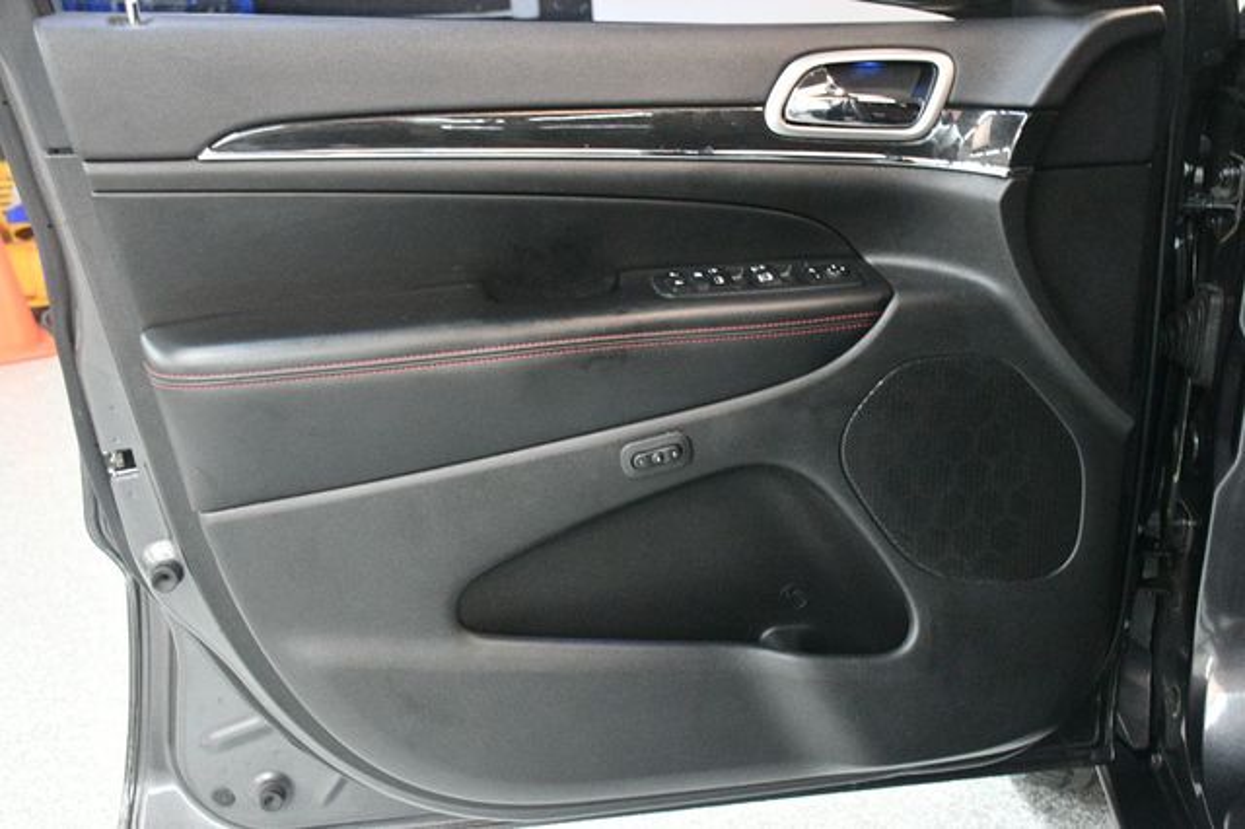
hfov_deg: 49.6
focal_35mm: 39
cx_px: 622
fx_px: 1348
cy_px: 414
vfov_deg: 34.2
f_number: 3.8
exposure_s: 1/60
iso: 7200
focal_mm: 26
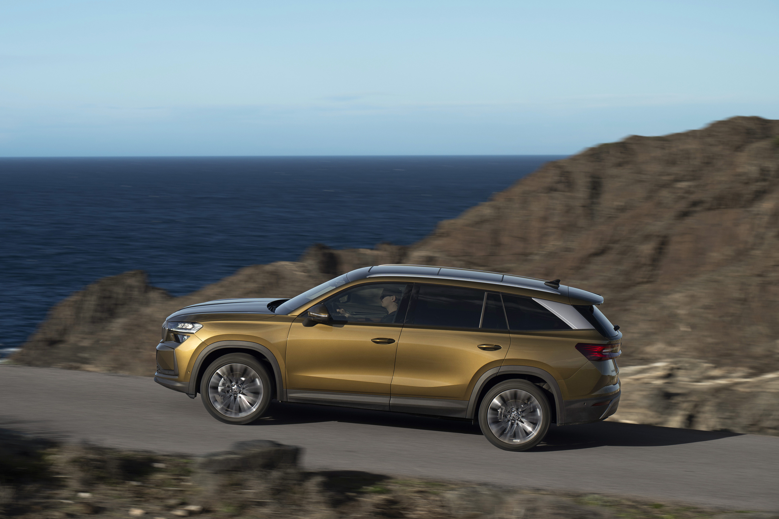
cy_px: 260
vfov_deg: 11.6
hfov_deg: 17.3
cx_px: 390
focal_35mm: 118
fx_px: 2556
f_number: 9
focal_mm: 110
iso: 100
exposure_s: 1/100
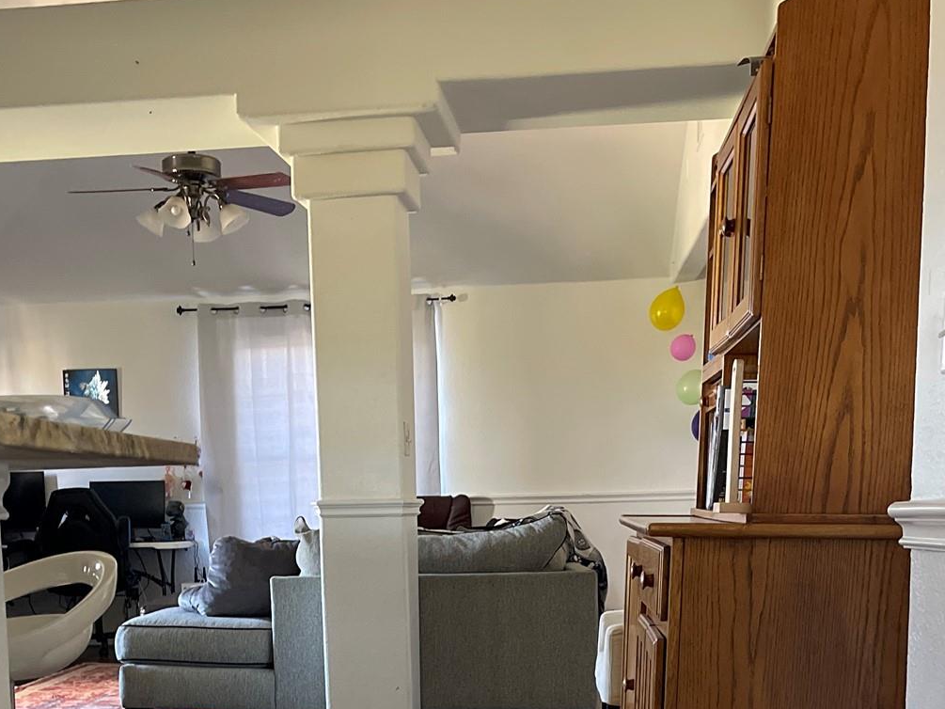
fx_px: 1447
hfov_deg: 36.0
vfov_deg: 26.2
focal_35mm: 53
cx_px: 351
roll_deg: +0.6
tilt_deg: -8.6
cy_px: 701
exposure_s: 1/58
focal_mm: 5.1
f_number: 1.6
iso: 500
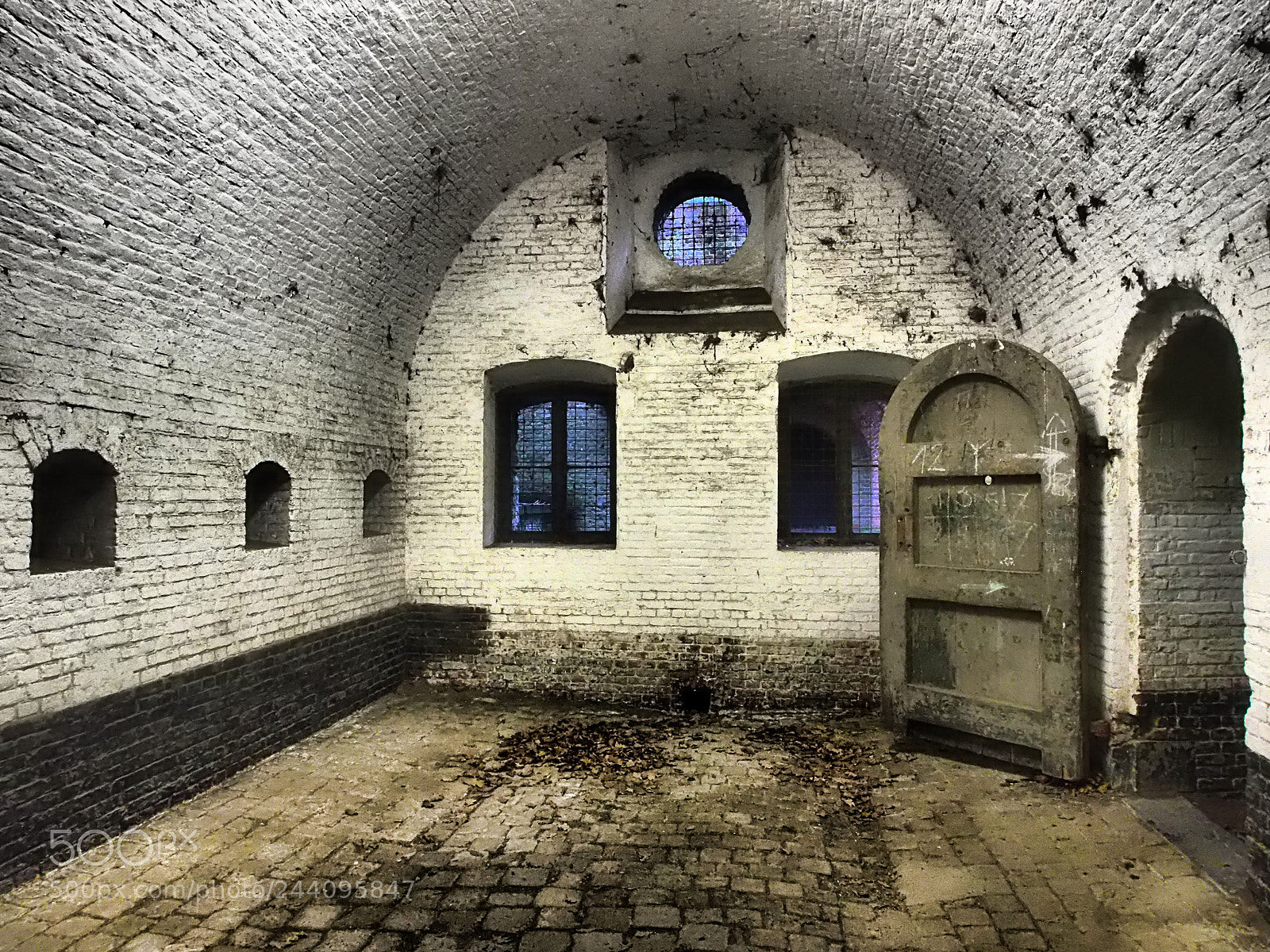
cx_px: 635
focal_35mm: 24
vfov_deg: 56.8
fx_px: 881
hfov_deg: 71.6
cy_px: 476
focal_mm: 12
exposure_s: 1/13
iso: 1600
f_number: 9
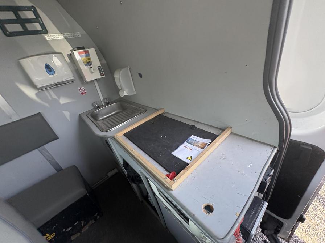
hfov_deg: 102.1
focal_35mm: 14
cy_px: 122
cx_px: 162
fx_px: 131
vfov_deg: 85.7
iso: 80
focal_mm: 2.22
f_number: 2.2
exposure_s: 1/138
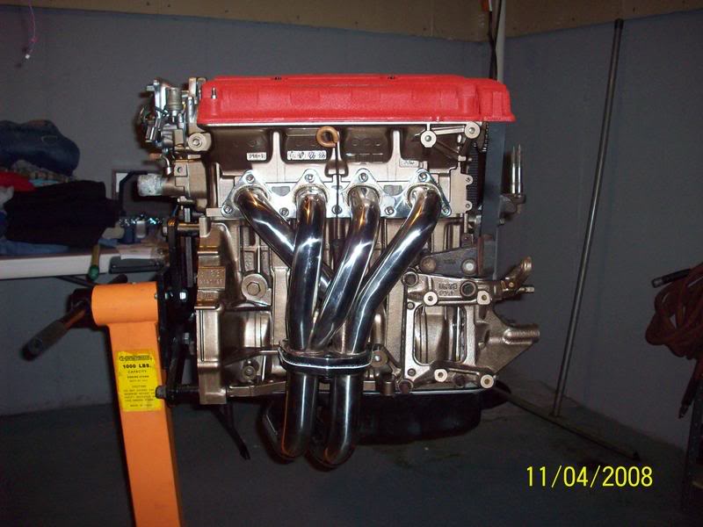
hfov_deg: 50.1
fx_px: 751
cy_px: 264
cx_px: 352
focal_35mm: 37
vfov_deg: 38.7
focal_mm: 6.2
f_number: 2.8
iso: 160
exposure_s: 1/64
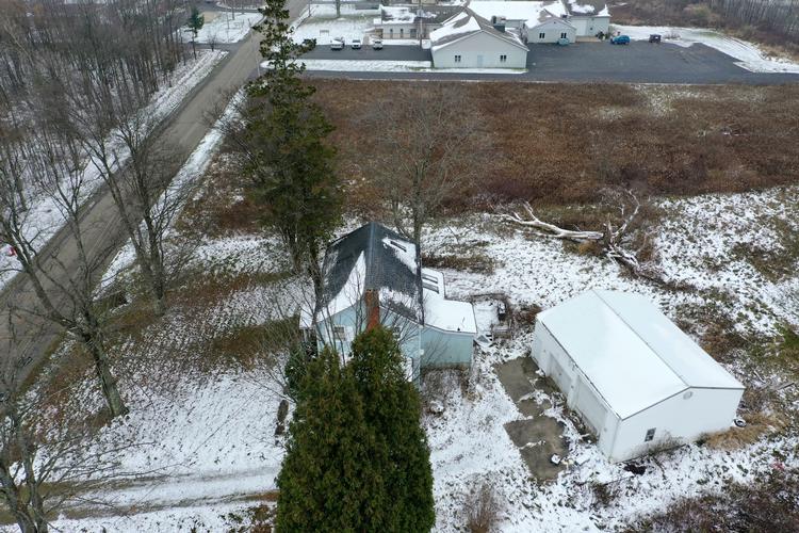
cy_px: 266
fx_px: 621
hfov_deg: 65.5
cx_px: 400
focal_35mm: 28
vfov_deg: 46.4
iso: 100
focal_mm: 10.26
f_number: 4.5
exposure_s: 1/160
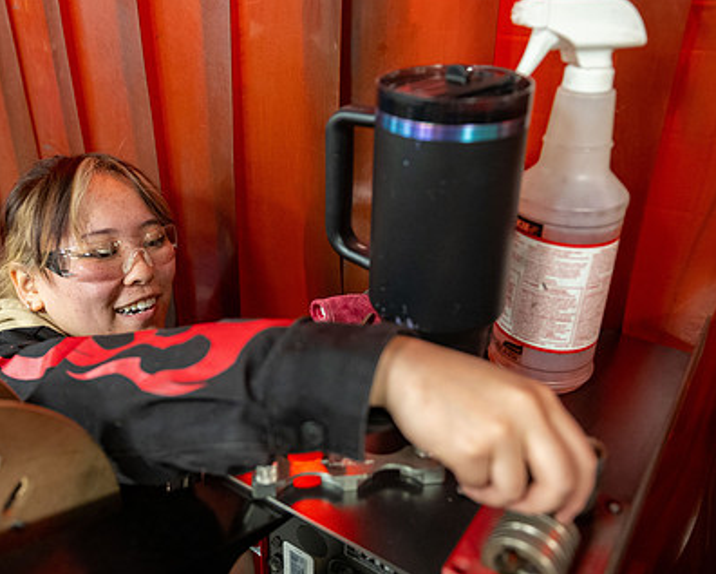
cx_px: 275
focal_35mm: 33
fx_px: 699
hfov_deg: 53.7
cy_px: 258
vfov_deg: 44.5
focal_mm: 24
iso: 2500
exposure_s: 1/160
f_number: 2.8
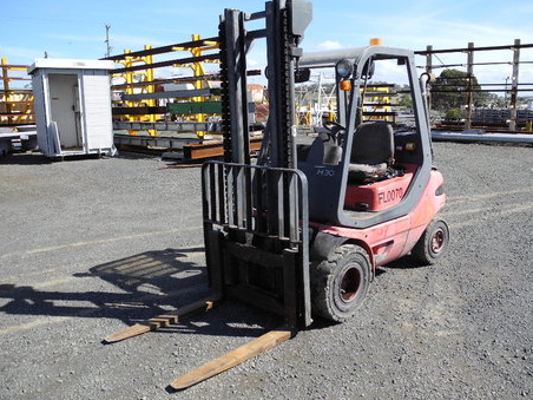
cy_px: 199
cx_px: 288
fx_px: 477
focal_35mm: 31
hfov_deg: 58.3
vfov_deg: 45.4
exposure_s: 1/840
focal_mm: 6
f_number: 3.2
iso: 100
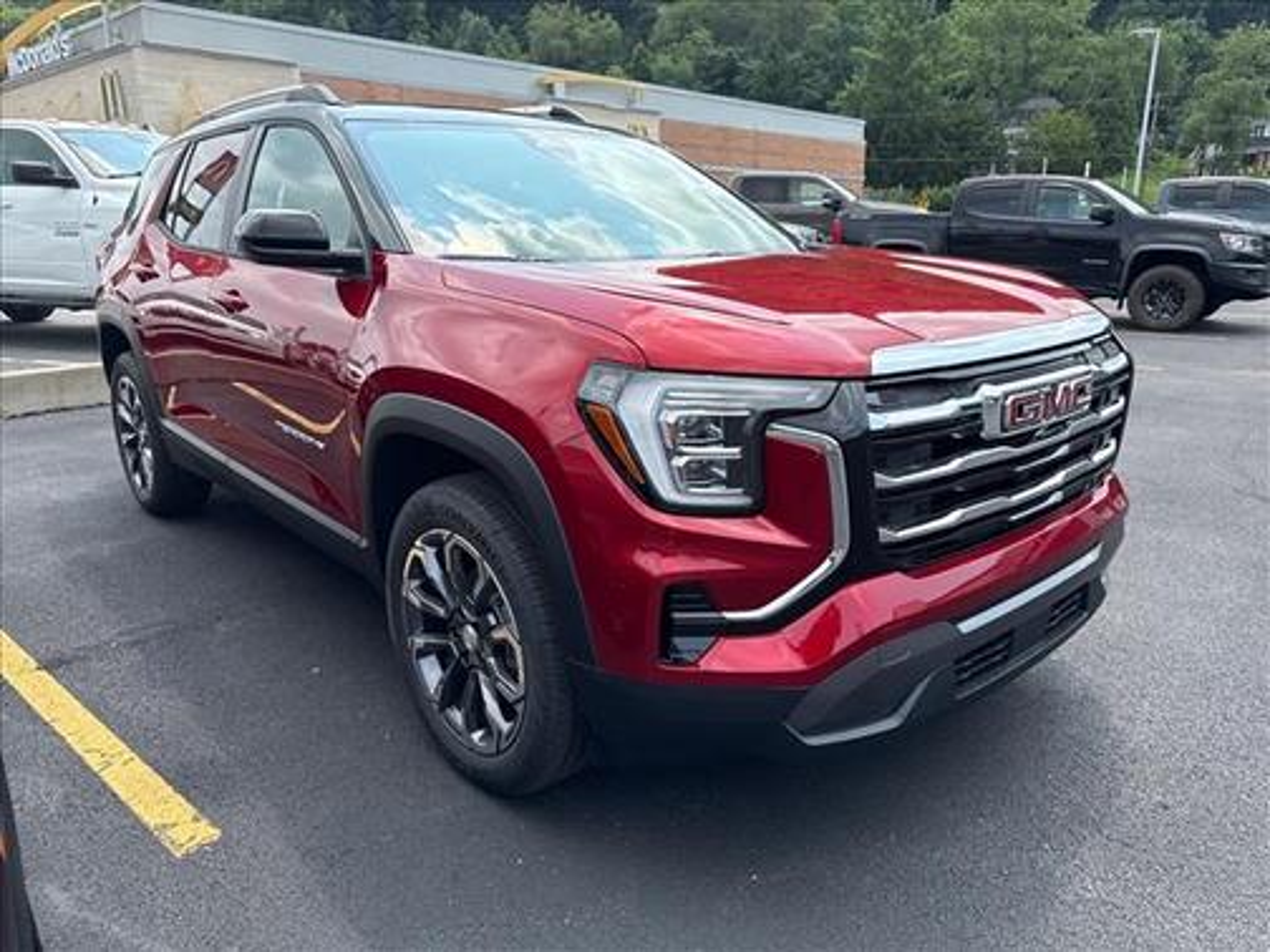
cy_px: 476
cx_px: 635
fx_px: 881
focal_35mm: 24
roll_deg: +0.3
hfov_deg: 71.6
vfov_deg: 56.8
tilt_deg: -15.4
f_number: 1.78
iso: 100
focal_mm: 6.76
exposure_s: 1/2169
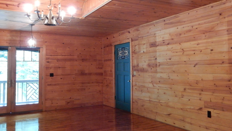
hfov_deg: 58.0
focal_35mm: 34
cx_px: 113
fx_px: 209
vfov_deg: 34.6
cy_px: 56
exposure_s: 1/13
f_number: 3.7
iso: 400
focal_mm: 4.5
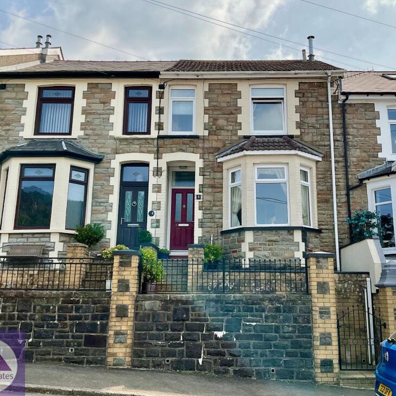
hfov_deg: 45.8
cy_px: 191
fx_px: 466
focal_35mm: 36
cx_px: 234
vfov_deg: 46.0
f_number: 1.8
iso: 16
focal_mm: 3
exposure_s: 1/2058
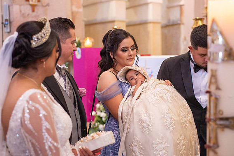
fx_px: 331
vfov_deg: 26.5
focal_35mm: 51
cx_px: 116
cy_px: 77
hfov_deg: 38.9
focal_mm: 50
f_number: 2.8
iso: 2500
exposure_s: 1/125
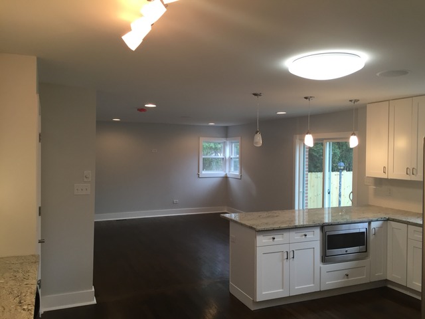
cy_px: 160
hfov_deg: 61.7
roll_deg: -0.5
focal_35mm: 29
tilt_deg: -1.3
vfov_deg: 48.2
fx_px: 356
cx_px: 212
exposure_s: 1/30
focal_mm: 4.15
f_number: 2.2
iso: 32
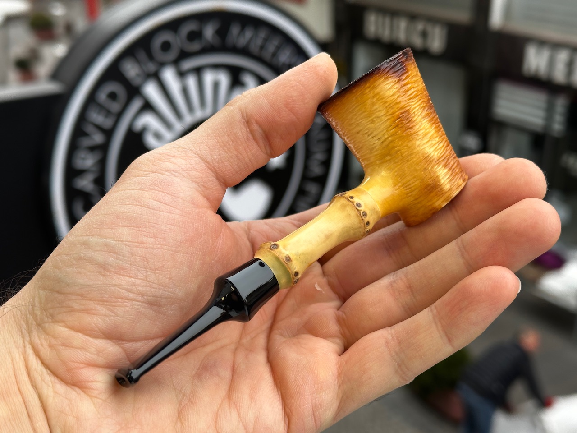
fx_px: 800
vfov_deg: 30.3
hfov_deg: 39.7
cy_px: 216
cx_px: 288
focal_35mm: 48
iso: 50
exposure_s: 1/125
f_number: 1.78
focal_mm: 6.86
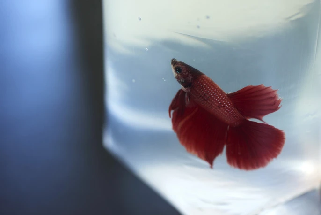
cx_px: 160
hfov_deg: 39.6
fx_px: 446
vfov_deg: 27.0
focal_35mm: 50
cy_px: 108
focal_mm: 50
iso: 400
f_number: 4
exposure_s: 1/60
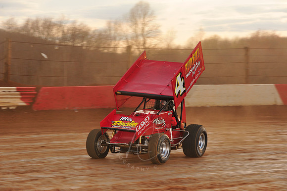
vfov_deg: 11.4
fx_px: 956
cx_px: 144
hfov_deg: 17.1
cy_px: 96
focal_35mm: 120
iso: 640
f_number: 9
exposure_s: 1/250
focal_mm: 120
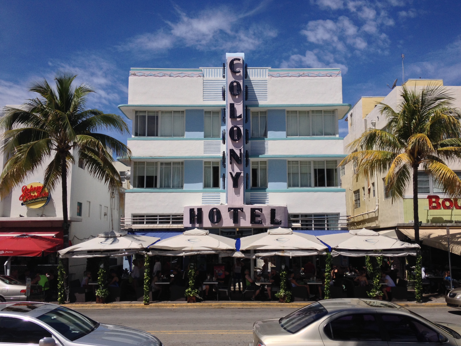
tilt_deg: +5.1
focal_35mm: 37
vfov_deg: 38.7
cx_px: 242
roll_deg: +0.6
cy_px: 181
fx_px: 493
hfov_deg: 50.1
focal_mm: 4.28
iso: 50
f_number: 2.4
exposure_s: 1/3460
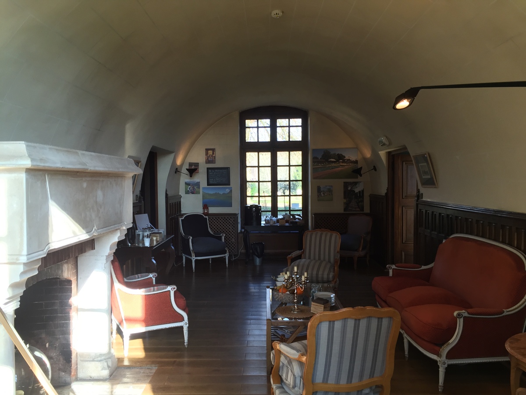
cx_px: 263
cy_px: 198
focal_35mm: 29
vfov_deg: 48.2
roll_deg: +0.5
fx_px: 441
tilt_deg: -1.6
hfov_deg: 61.7
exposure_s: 1/100
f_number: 2.2
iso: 50
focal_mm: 4.15
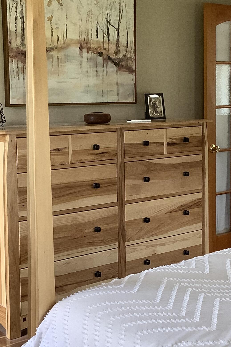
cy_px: 150
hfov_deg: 21.9
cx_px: 124
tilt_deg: -6.0
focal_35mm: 62
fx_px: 597
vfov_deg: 32.3
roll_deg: +0.3
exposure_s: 1/60
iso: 125
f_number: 2.4
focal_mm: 3.3
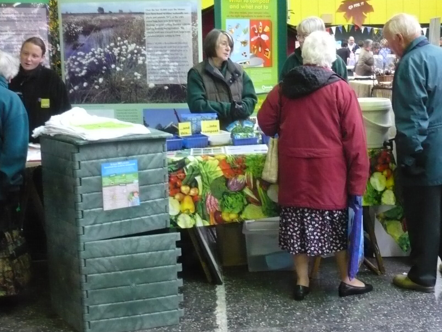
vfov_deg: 26.1
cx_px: 278
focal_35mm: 56
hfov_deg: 34.2
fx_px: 715
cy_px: 146
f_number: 2.8
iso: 400
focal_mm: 5.8
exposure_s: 1/40
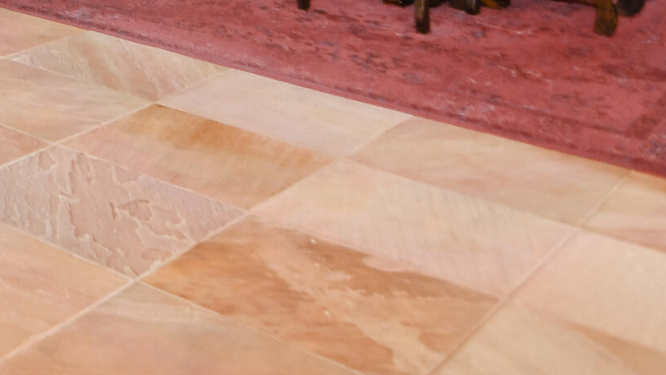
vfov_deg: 15.9
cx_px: -347
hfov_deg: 25.2
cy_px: -336
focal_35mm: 62
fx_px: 1095
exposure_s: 1/60
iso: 220
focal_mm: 11
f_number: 4
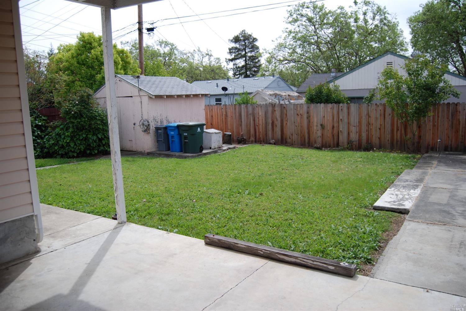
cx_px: 233
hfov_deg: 67.3
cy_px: 156
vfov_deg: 48.0
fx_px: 350
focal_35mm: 27
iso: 100
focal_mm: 18
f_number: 3.5
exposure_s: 1/800
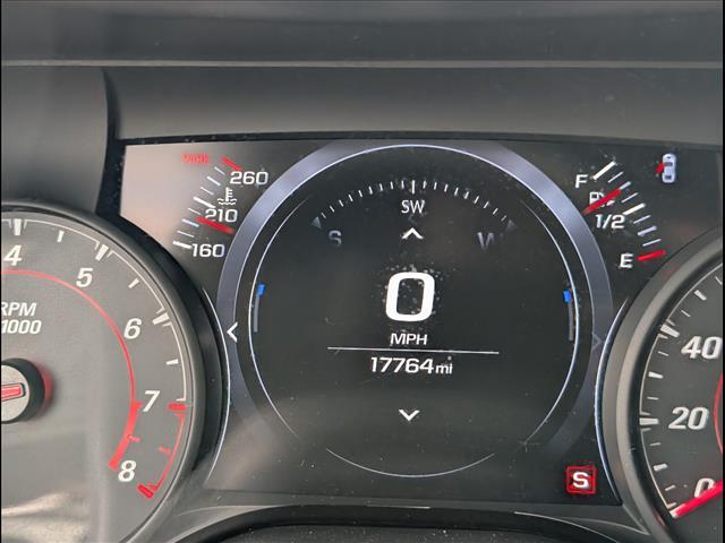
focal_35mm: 49
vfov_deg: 29.7
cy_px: 272
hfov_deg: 38.9
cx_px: 362
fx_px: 1026
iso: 474
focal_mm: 6.9
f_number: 1.68
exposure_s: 1/714
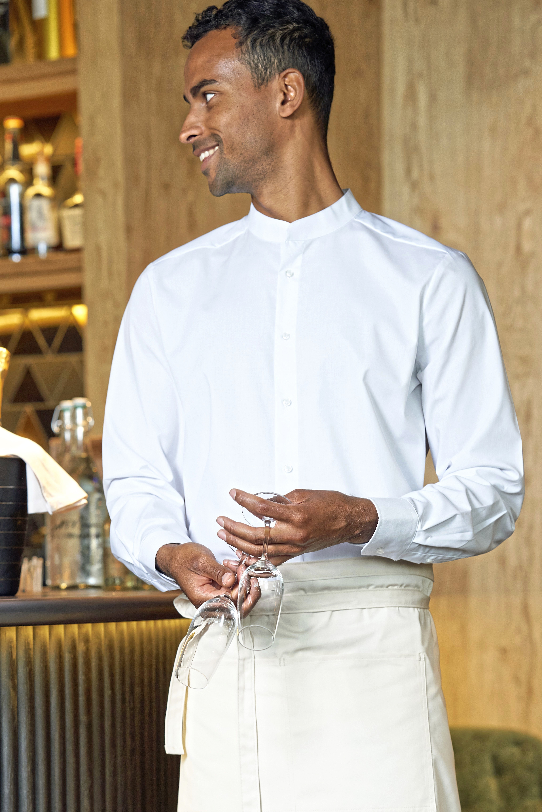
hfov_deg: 10.4
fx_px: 2981
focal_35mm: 132
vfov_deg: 15.5
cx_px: 241
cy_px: 594
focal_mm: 85
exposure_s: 1/125
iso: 800
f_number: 3.2
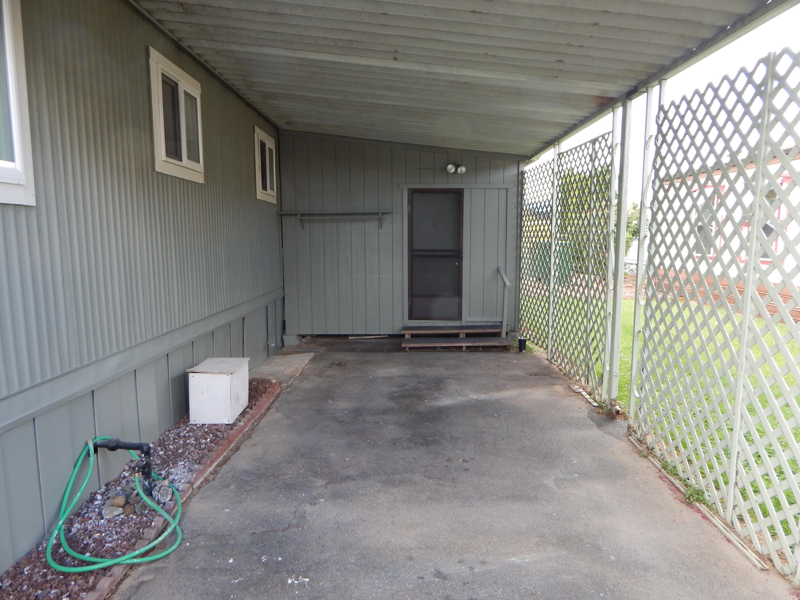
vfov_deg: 61.1
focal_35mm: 22
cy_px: 300
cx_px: 400
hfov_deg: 76.4
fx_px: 508
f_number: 3
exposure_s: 1/100
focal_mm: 4
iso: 125
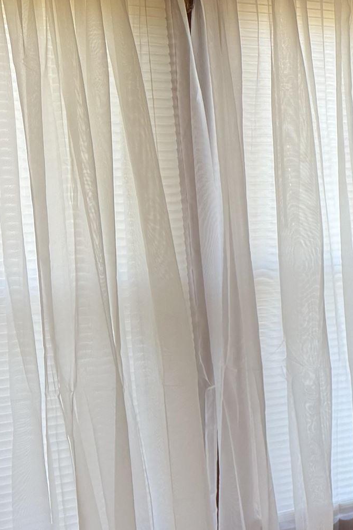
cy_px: 331
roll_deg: +0.0
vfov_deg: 26.6
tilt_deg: -8.6
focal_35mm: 76
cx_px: 769
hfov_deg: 14.1
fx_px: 1117
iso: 160
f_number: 1.78
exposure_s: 1/120
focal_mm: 6.76
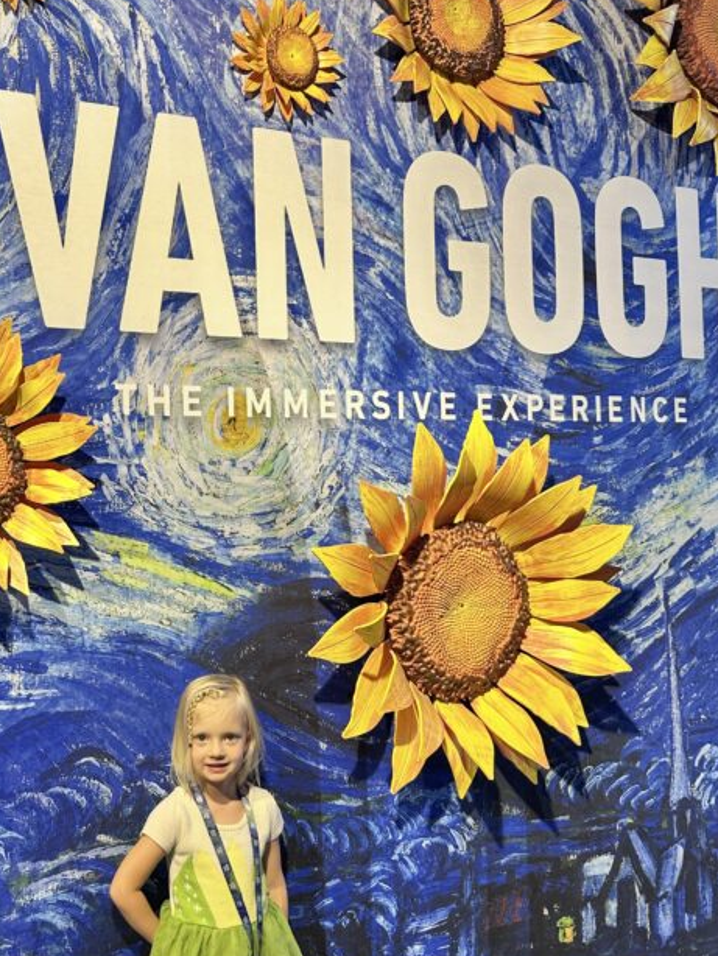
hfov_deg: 35.3
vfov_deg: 46.8
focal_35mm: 40
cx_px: 198
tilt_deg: +0.6
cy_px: 500
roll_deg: +0.7
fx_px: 1105
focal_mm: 6.86
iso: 100
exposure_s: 1/121
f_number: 1.78
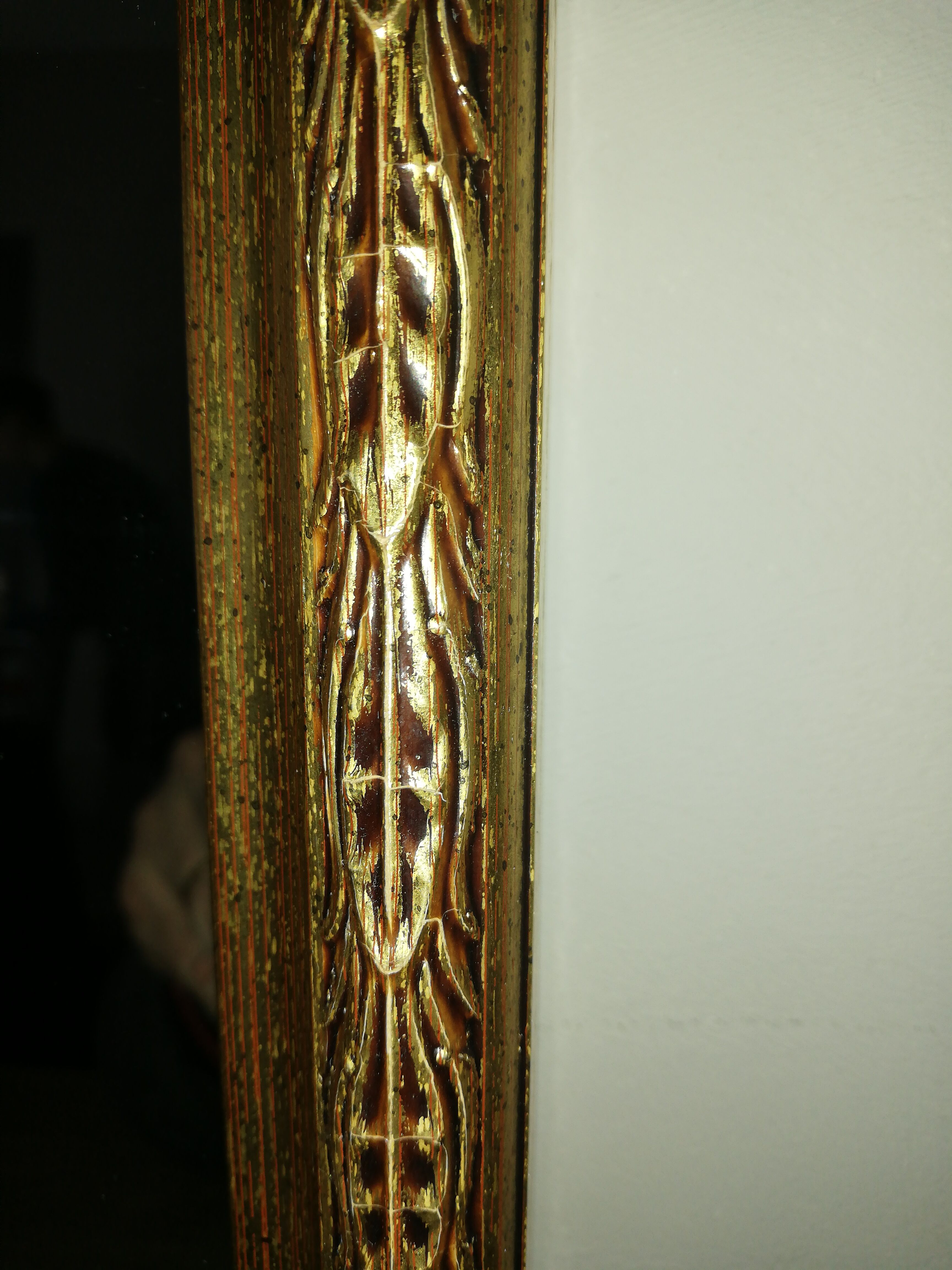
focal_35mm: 26
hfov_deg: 53.1
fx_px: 953
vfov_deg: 67.3
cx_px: 476
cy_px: 635
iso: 64
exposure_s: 1/100
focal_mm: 3.81
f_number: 2.2
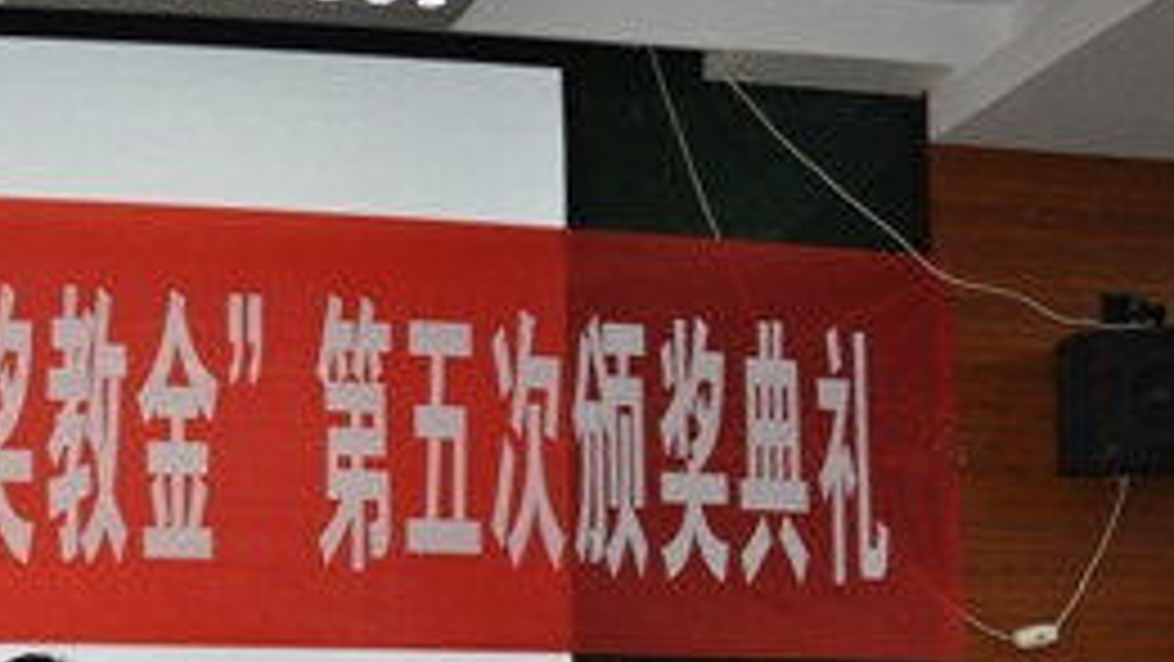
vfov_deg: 17.6
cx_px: 27
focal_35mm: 65
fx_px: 2024
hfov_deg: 30.3
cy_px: 808
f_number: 3.5
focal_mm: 18
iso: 800
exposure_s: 1/60
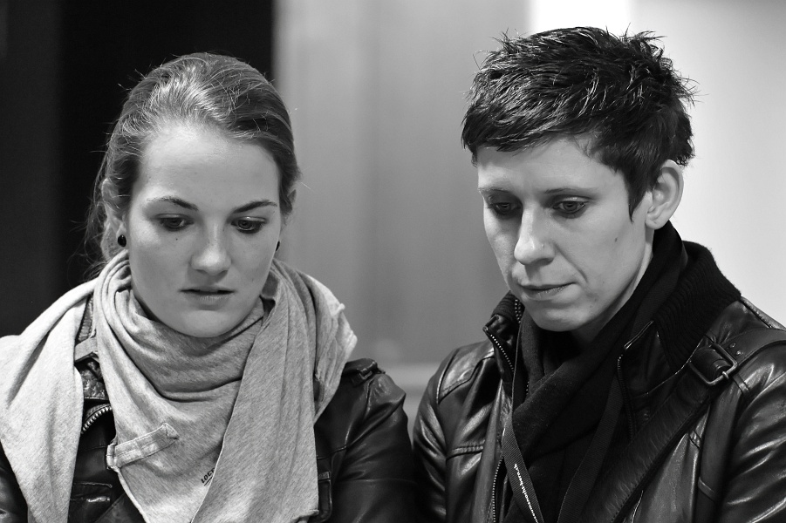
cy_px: 262
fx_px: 4365
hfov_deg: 10.3
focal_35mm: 200
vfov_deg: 6.9
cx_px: 393
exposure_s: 1/125
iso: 6400
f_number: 5.6
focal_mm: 200
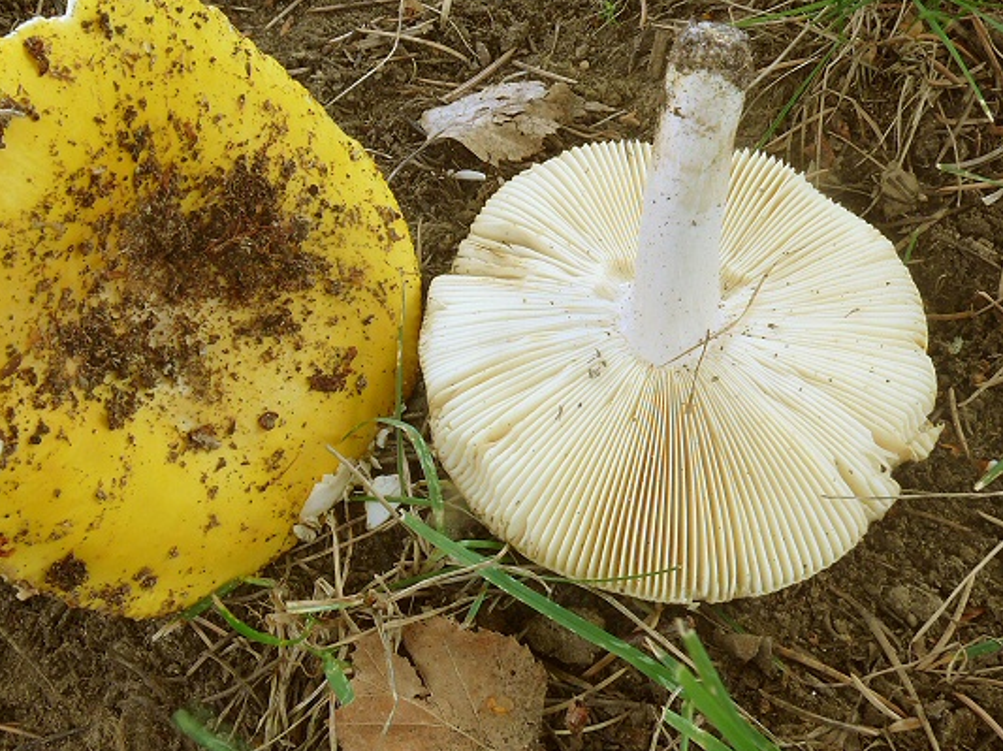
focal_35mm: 46
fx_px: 1332
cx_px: 414
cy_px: 283
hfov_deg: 41.1
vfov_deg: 31.3
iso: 100
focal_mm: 7.4
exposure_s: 1/6
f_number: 11
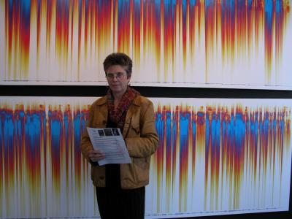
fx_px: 295
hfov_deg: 52.6
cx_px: 146
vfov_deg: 40.7
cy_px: 110
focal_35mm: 35
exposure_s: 1/75.2
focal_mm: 8.9
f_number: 3.2
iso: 100
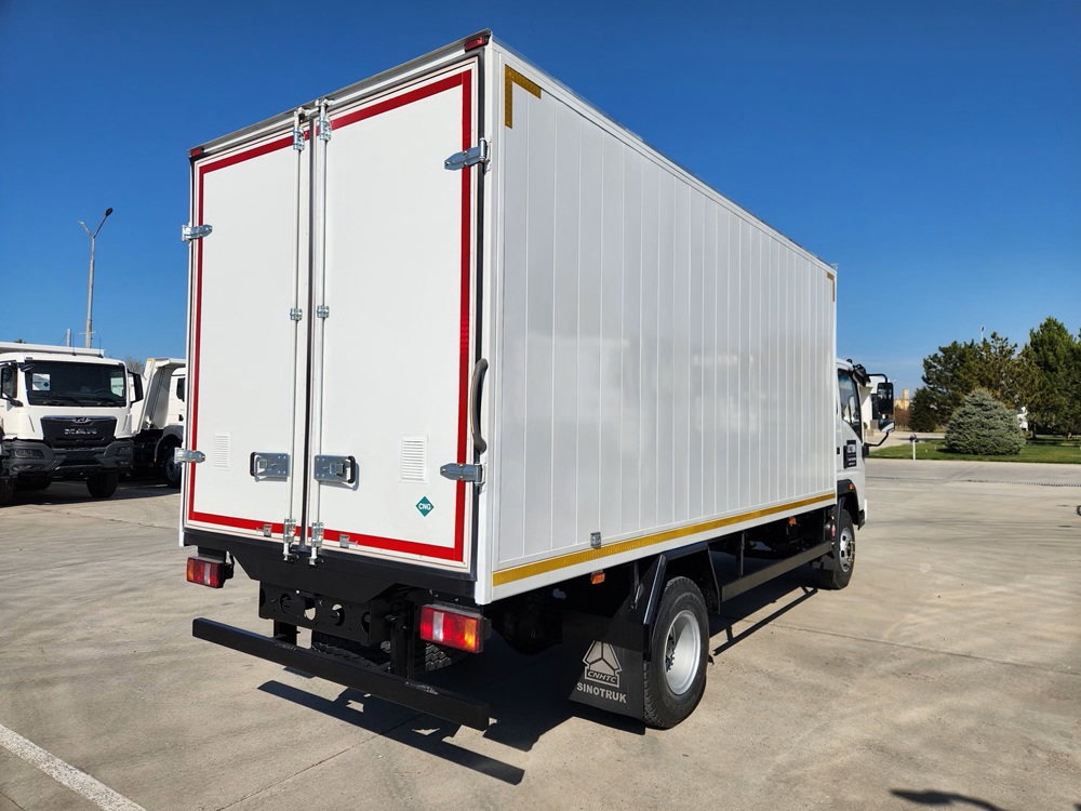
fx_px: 718
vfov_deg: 58.9
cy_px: 406
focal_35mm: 23
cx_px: 540
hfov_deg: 73.9
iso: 20
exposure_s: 1/3493
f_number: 1.8
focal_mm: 5.4
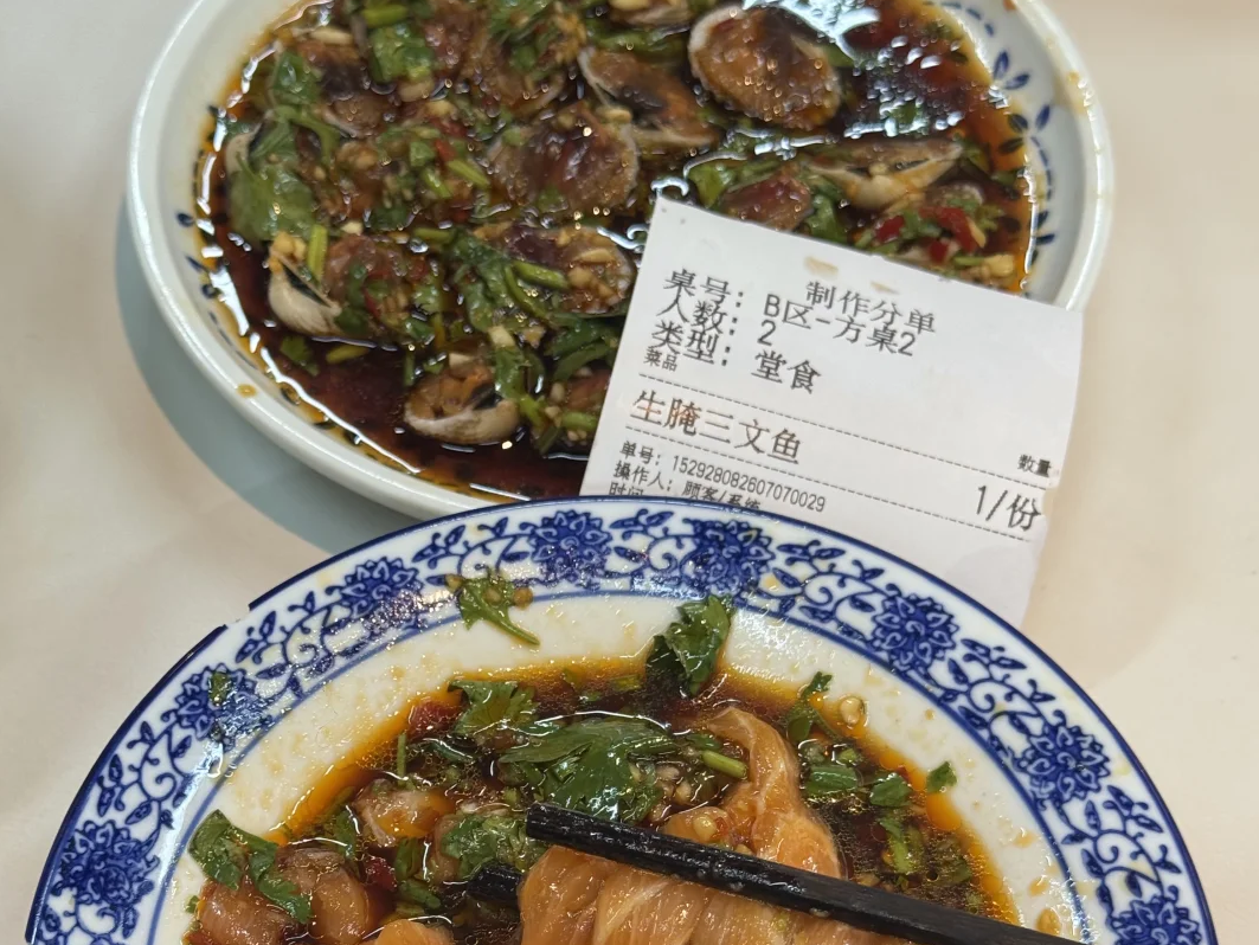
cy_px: 739
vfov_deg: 22.3
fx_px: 2365
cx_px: 629
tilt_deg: -56.0
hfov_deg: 29.8
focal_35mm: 65
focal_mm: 6.76
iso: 50
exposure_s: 1/100
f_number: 1.78
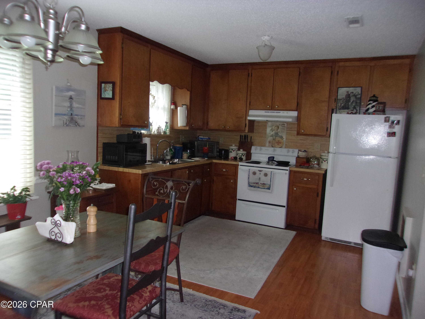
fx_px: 331
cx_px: 212
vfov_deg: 51.4
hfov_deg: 65.3
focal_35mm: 27
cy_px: 160
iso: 200
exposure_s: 1/34
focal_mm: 4.9
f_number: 3
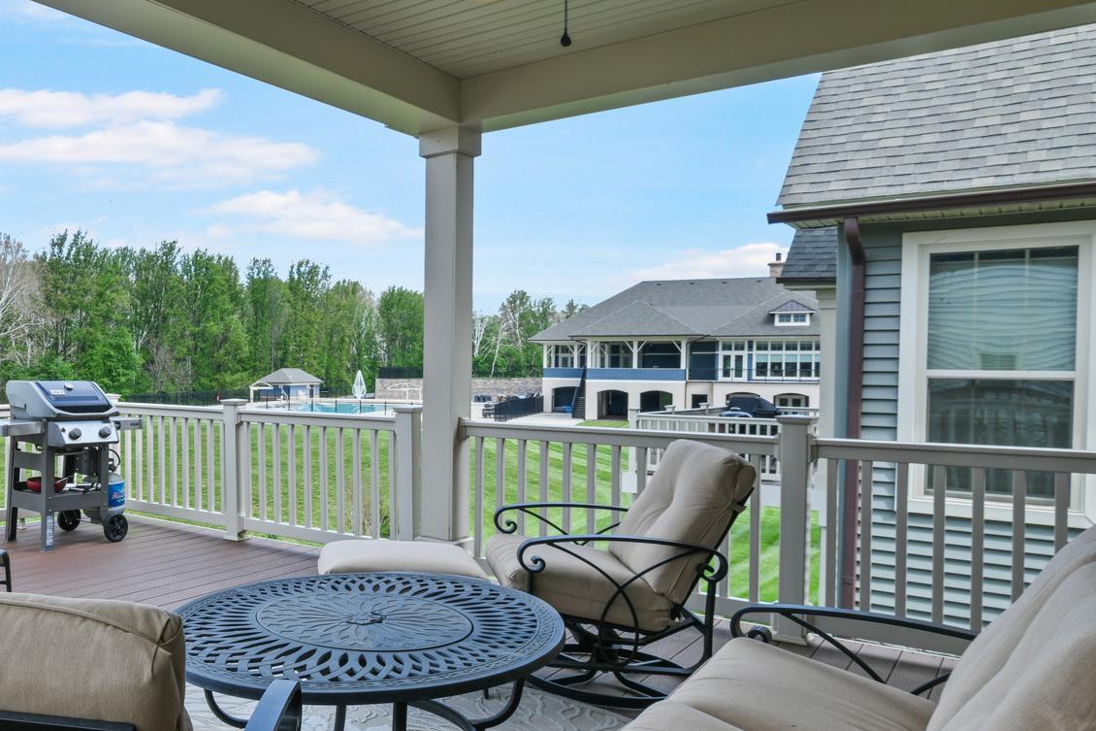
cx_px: 172
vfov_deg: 44.9
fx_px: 883
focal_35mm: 29
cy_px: 380
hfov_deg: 57.3
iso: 100
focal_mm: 16
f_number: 14
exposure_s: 1/25
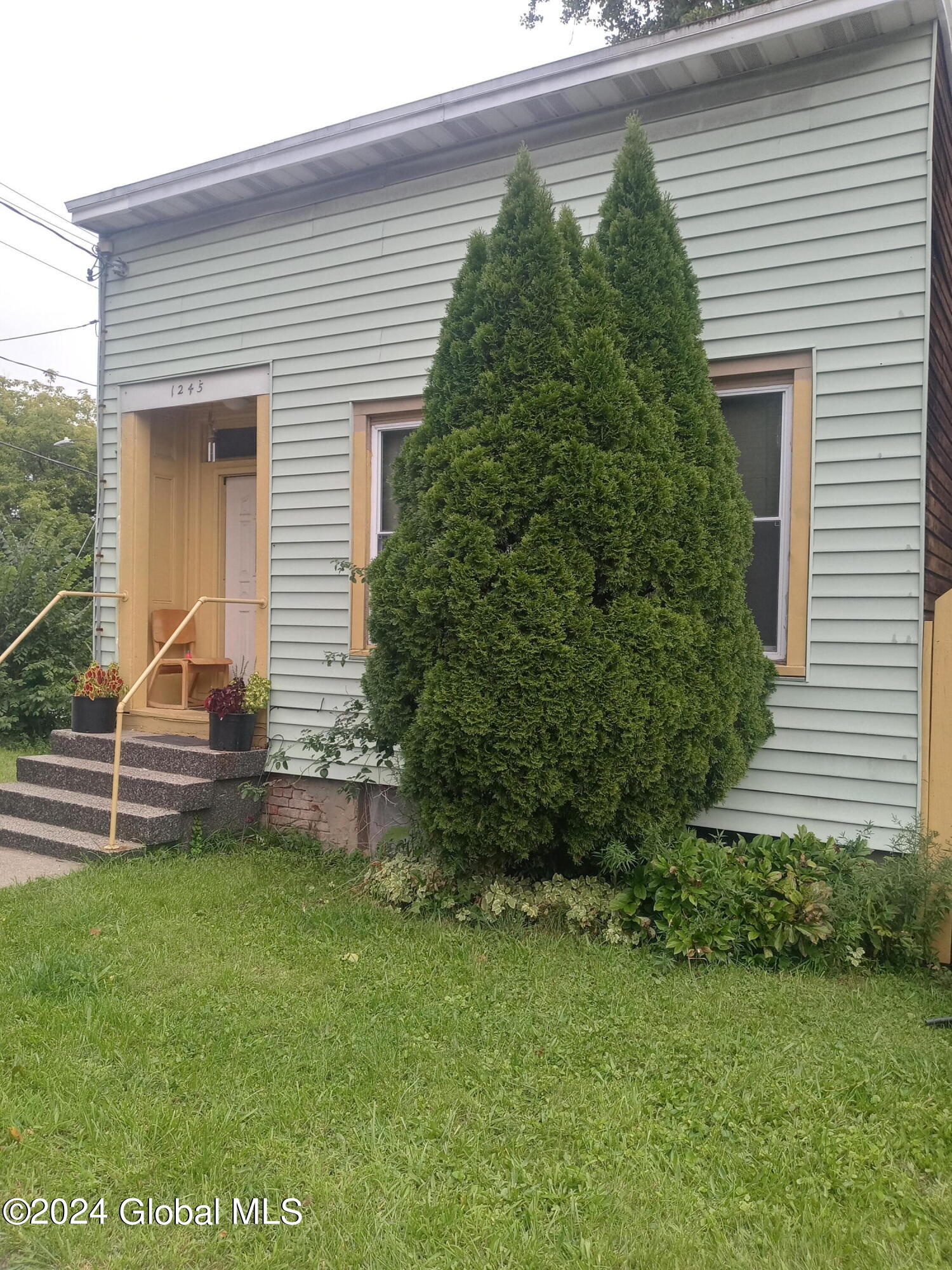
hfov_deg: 49.7
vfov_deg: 63.4
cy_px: 635
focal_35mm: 28
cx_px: 476
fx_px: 1027
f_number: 1.8
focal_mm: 3.61
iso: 100
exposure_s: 1/826
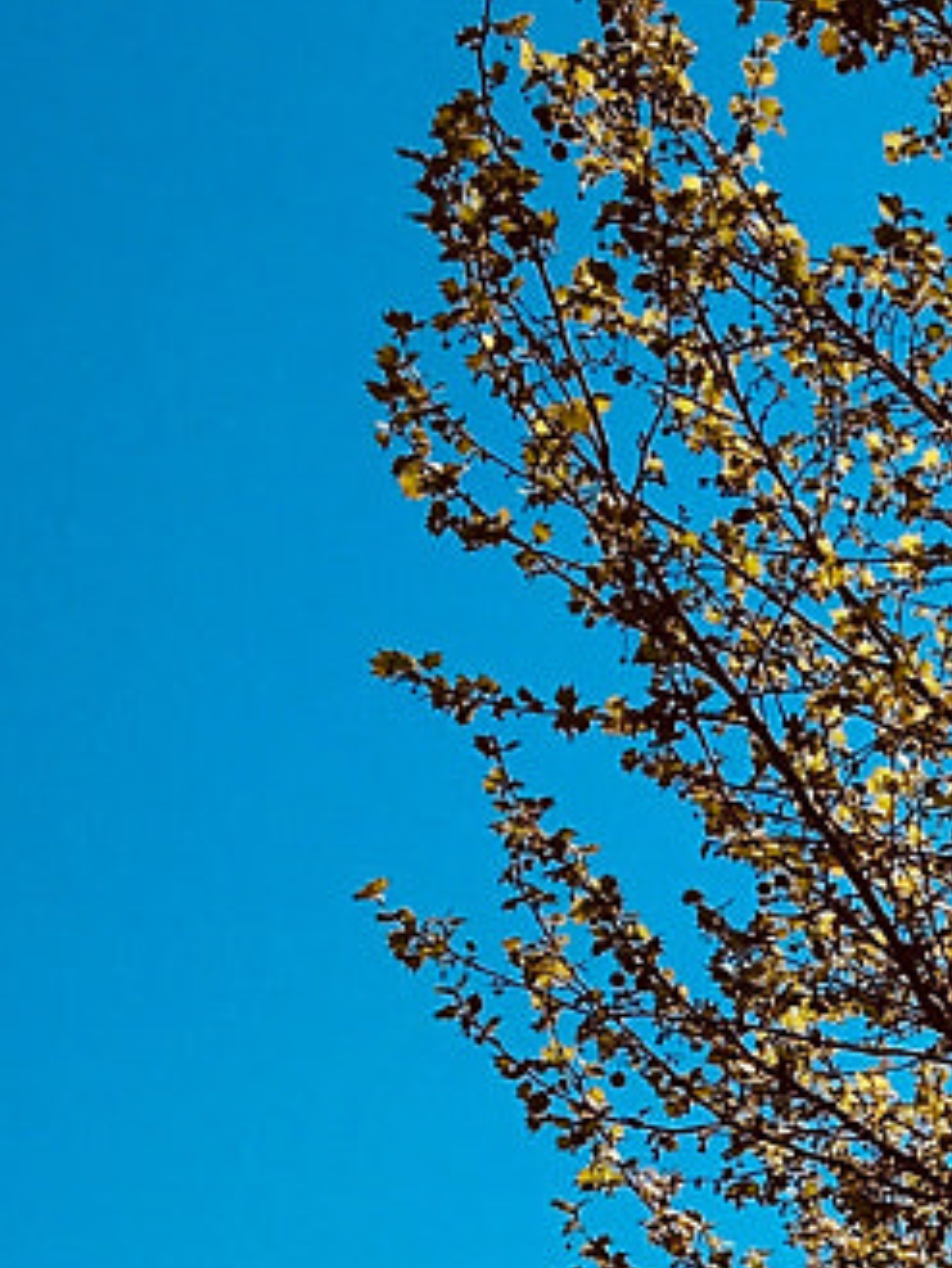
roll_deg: +1.7
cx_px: 1746
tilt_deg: +21.6
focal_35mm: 141
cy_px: 1707
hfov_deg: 9.9
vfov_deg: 13.4
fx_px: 5167
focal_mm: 4.15
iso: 25
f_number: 2.2
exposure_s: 1/2481
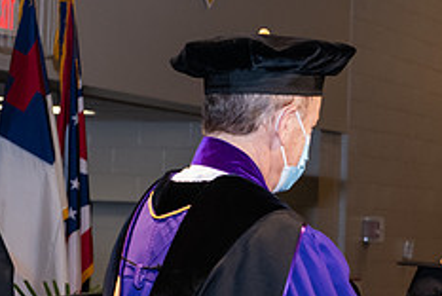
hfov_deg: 12.4
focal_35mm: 164
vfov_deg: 8.4
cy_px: 255
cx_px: 421
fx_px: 2016
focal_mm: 66
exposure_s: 1/200
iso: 1600
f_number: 6.3
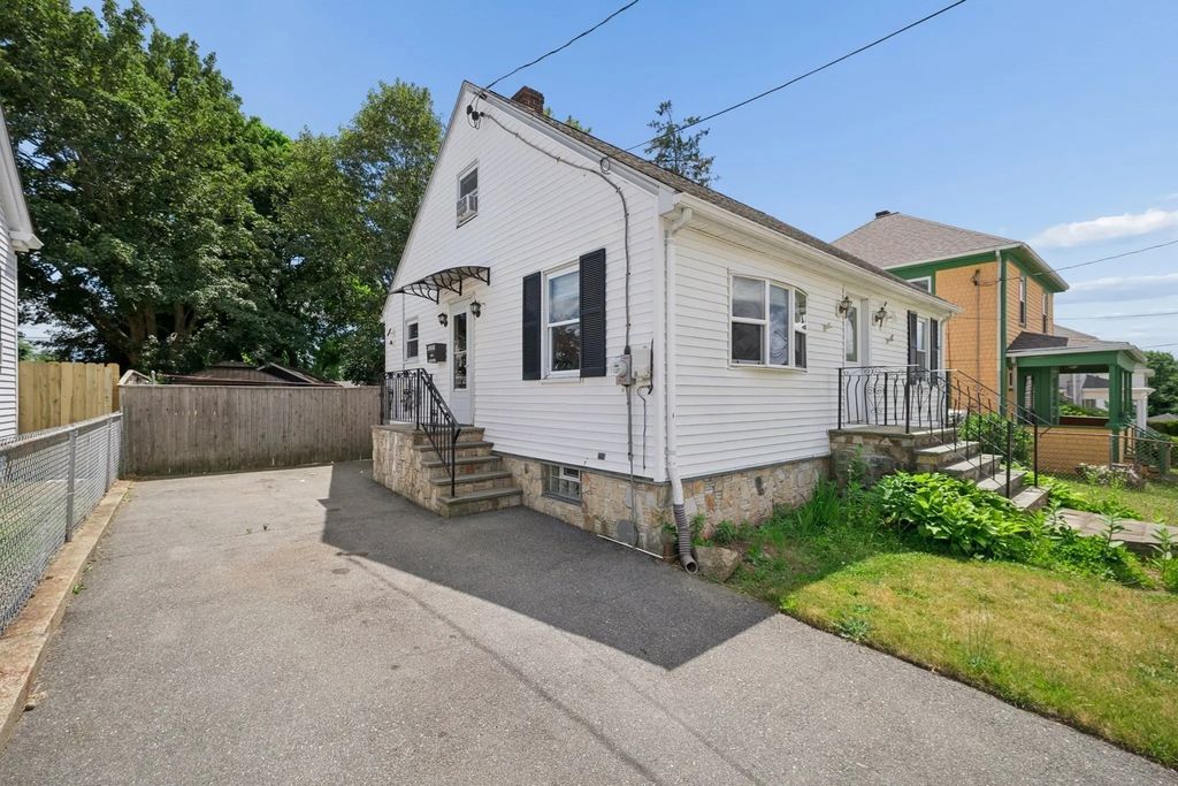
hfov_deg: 104.2
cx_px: 589
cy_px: 393
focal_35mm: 14
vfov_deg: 81.2
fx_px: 458
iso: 400
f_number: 8
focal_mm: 14
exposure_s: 1/1000
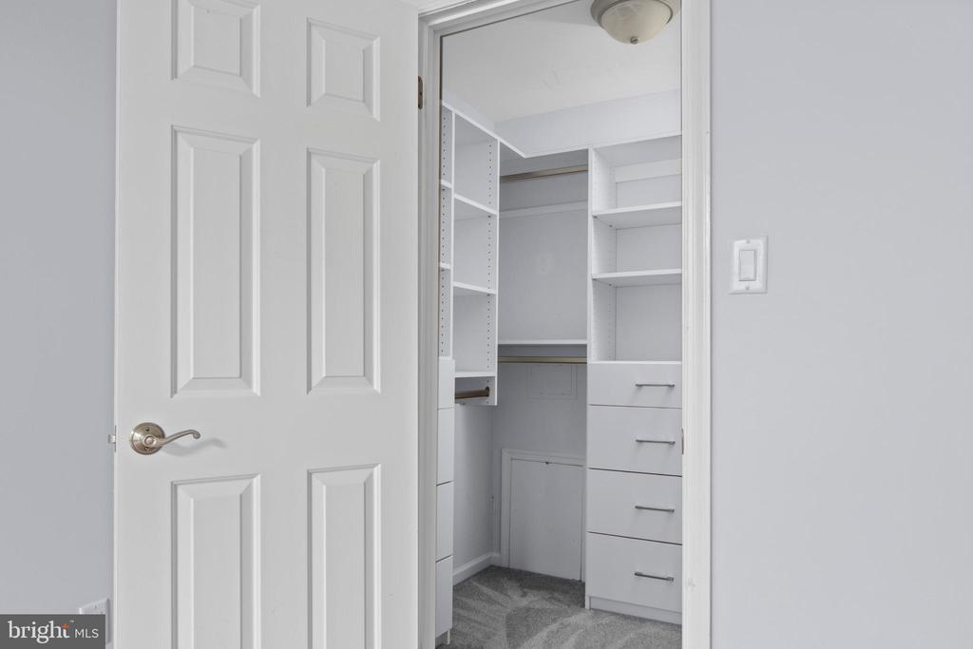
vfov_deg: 53.1
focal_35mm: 24
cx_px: 486
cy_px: 324
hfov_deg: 73.7
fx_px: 649
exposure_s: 1/5
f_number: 8
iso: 800
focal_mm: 24
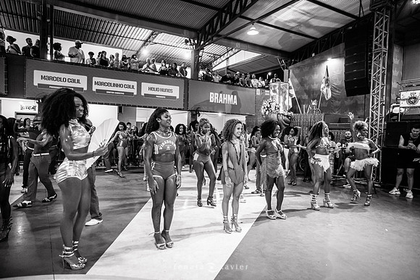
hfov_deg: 73.7
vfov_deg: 53.2
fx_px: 280
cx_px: 210
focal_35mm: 24
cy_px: 140
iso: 1600
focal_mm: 24
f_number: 1.8
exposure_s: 1/320
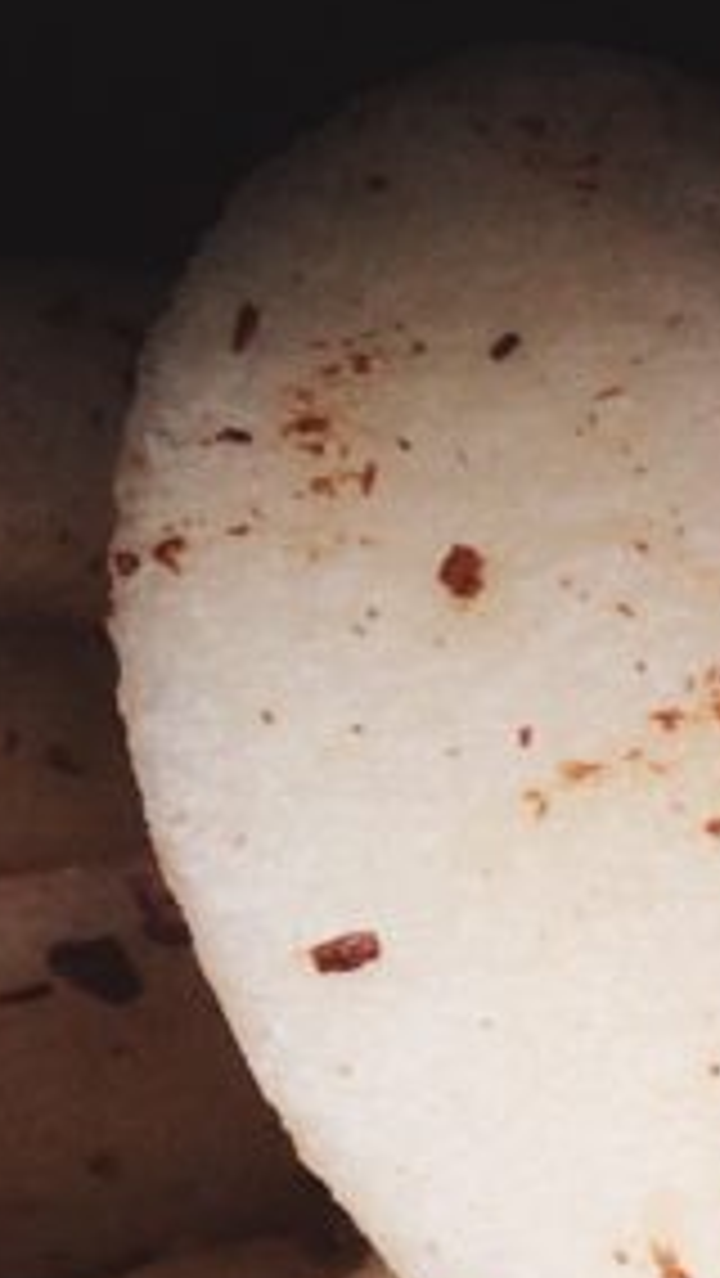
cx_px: 3096
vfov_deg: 11.5
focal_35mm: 178
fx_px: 6034
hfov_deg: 5.7
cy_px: 2020
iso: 32
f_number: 2.2
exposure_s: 1/159
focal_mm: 4.15
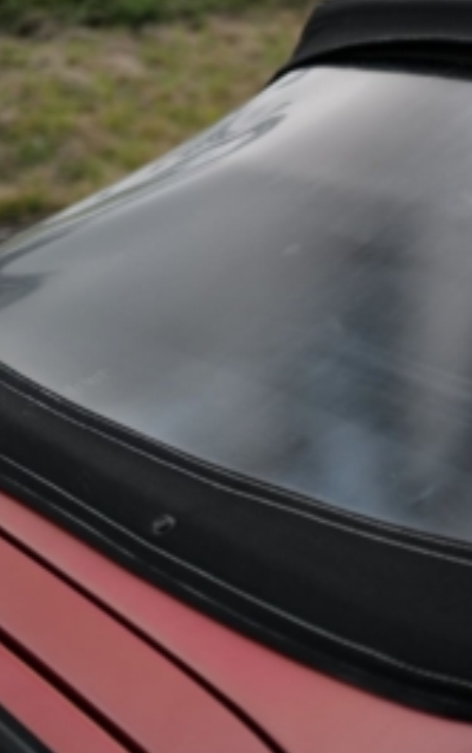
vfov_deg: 27.0
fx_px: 1562
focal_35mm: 76
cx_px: 766
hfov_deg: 15.5
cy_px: 277
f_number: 2
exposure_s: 1/50
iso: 100
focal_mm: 28
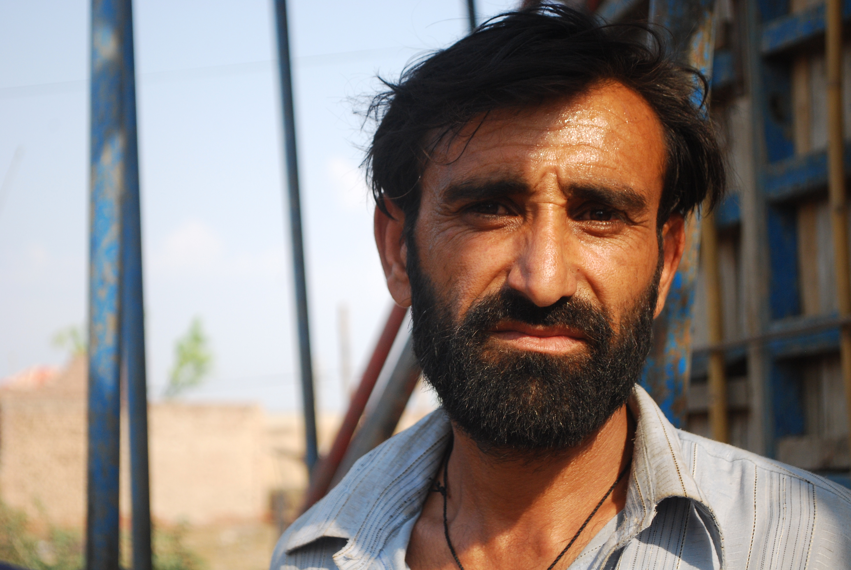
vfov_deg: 16.6
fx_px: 1953
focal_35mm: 82
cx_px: 426
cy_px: 285
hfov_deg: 24.6
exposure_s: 1/500
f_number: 5.6
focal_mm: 55
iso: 360
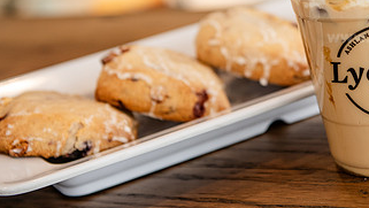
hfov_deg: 20.0
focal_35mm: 106
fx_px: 1038
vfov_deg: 11.4
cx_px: 275
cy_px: 61
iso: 500
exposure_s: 1/200
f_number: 3.5
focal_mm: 56
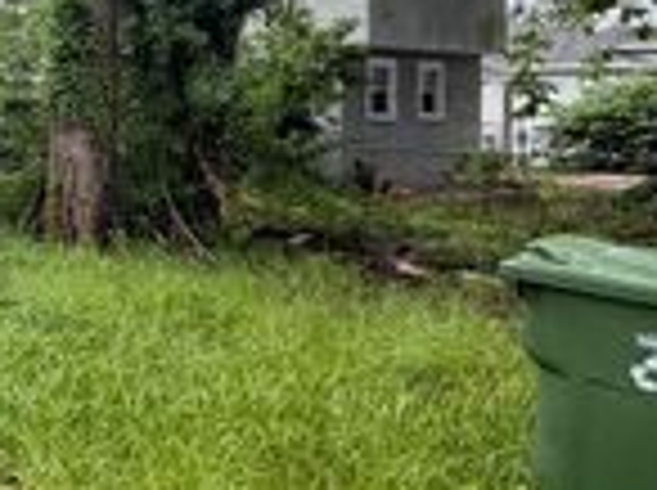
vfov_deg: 29.5
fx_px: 910
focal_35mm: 48
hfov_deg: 26.8
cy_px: 97
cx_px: -351
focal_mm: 2.22
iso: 100
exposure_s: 1/121
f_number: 2.2
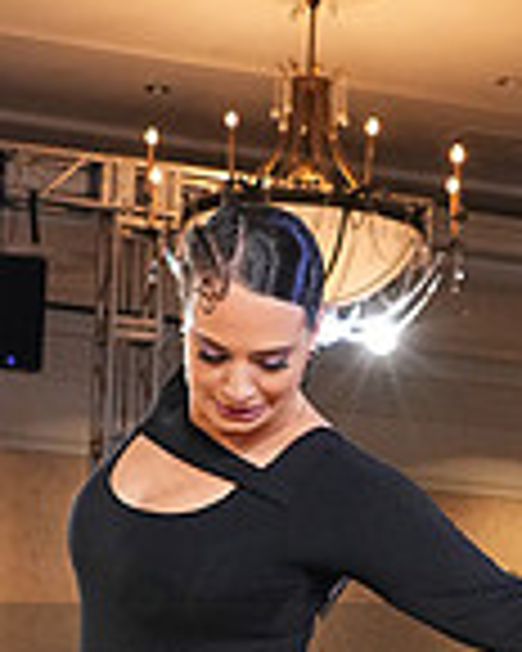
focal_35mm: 143
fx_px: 2762
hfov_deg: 10.7
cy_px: 755
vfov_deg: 13.2
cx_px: 547
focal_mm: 38
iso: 5000
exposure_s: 1/200
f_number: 6.3
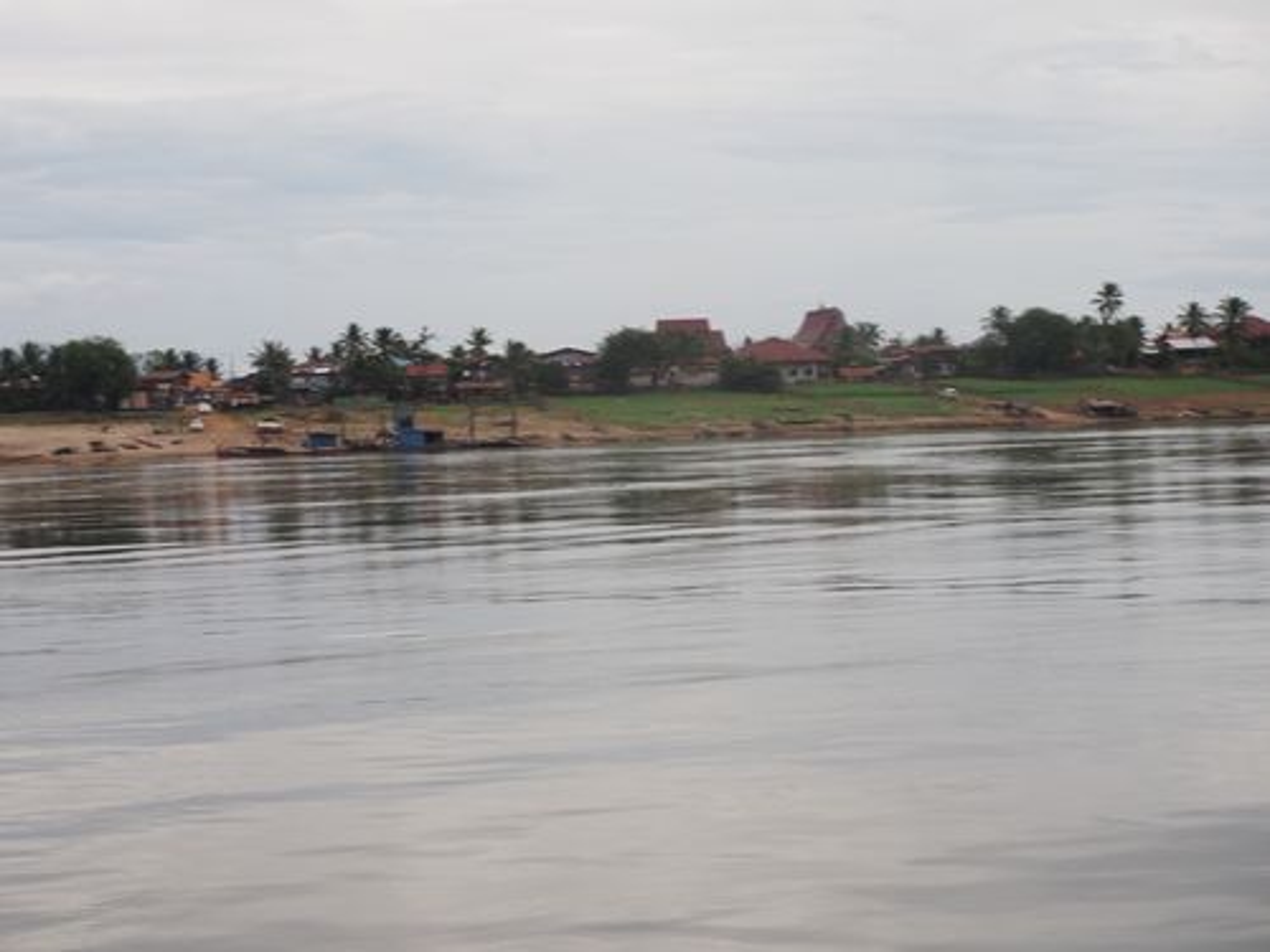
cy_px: 476
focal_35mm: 80
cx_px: 635
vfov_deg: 18.4
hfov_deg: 24.4
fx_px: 2935
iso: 200
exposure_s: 1/400
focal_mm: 40
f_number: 6.3
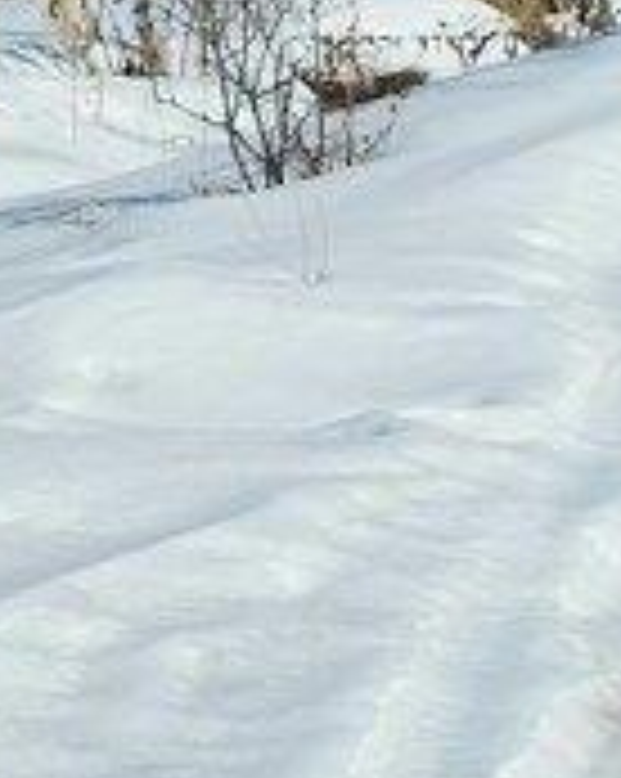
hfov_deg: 8.5
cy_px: -52
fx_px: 3613
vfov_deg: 12.1
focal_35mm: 157
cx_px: -1112
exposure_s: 1/2500
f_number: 1.8
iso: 20
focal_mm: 4
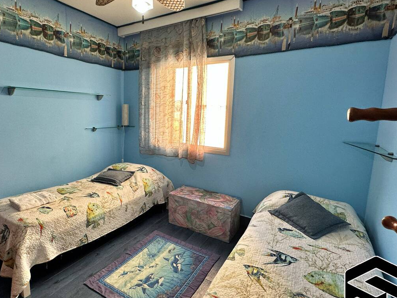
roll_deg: -1.2
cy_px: 141
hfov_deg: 81.2
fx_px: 229
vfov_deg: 65.9
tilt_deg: -7.6
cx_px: 167
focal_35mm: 20
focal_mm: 2.22
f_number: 2.2
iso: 100
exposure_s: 1/120
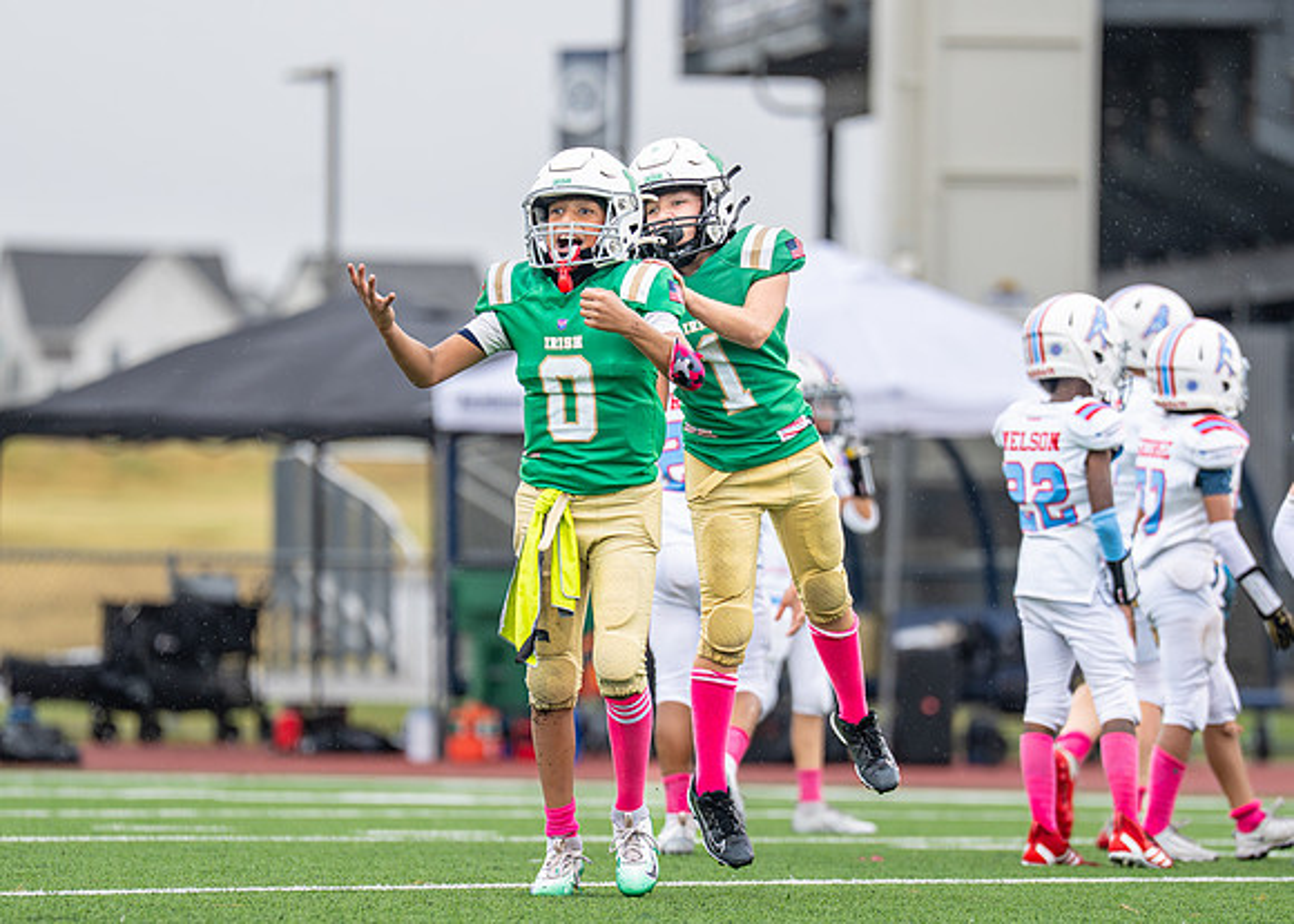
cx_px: 743
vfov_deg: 3.9
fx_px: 13663
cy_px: 586
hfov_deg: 5.4
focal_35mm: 372
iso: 400
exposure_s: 1/1000
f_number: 2.8
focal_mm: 200
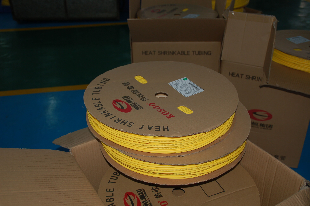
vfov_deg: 31.8
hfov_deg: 46.4
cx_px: 155
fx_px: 361
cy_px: 103
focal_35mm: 42
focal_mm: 28
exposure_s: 1/60
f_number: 4.2
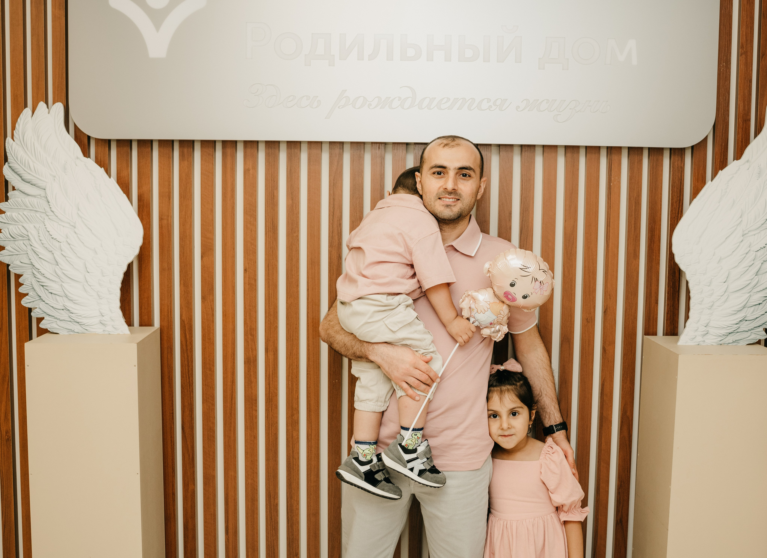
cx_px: 414
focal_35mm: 38
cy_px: 269
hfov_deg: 48.9
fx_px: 843
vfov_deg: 36.6
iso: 400
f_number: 4
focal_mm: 35
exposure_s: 1/160
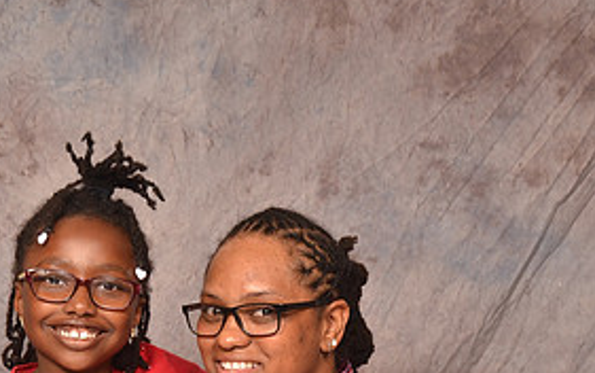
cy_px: 587
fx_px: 1786
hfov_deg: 18.9
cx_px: 191
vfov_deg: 11.4
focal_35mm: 110
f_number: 5.6
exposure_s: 1/60
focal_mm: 35
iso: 200
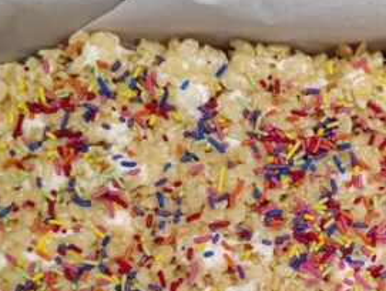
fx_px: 692
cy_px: 266
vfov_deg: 23.1
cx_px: 339
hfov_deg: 30.0
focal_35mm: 62
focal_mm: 5.56
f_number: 1.8
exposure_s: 1/60
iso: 684
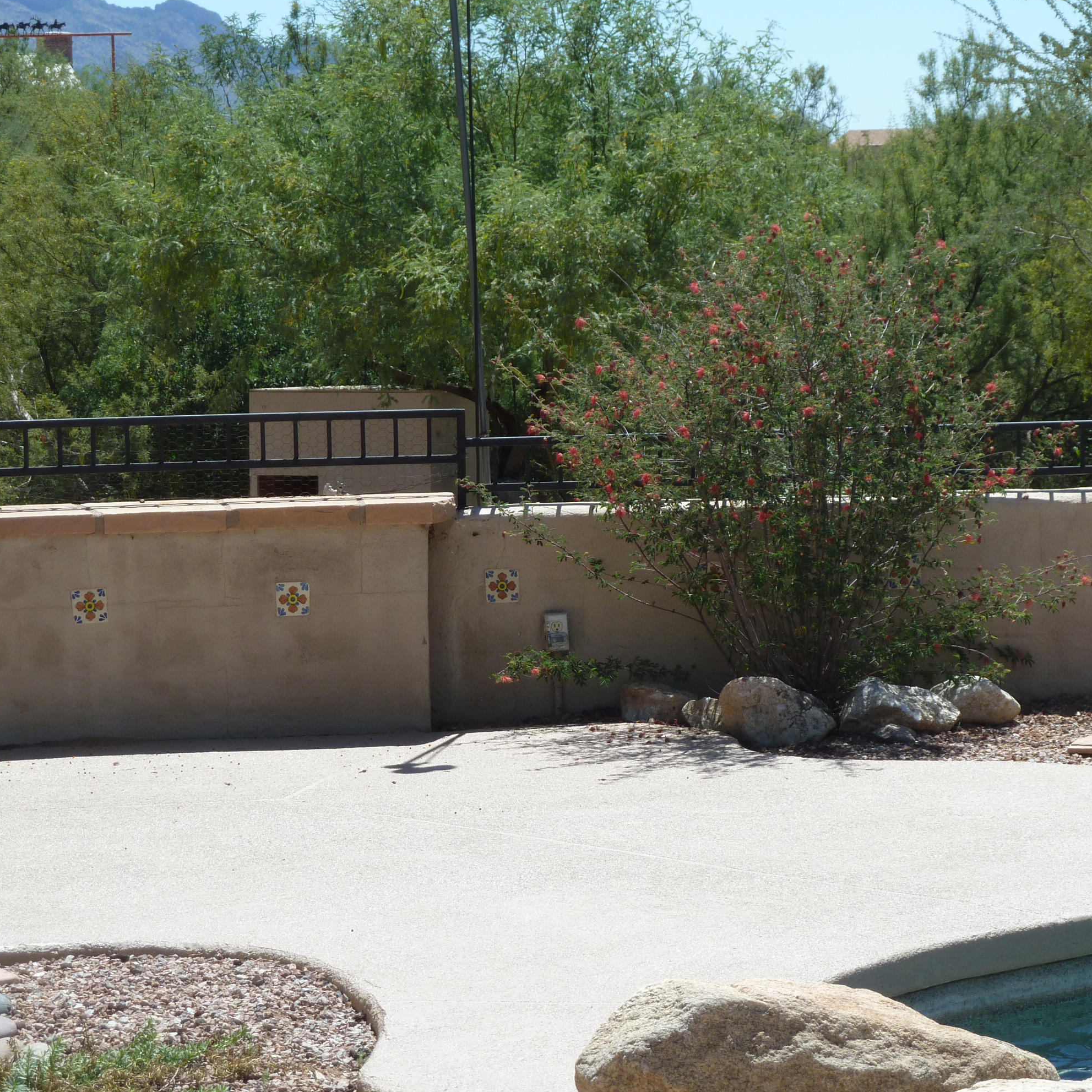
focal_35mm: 107
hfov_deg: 16.3
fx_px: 3819
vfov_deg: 16.3
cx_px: 648
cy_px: 543
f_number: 4.3
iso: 80
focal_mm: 14.7
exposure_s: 1/500
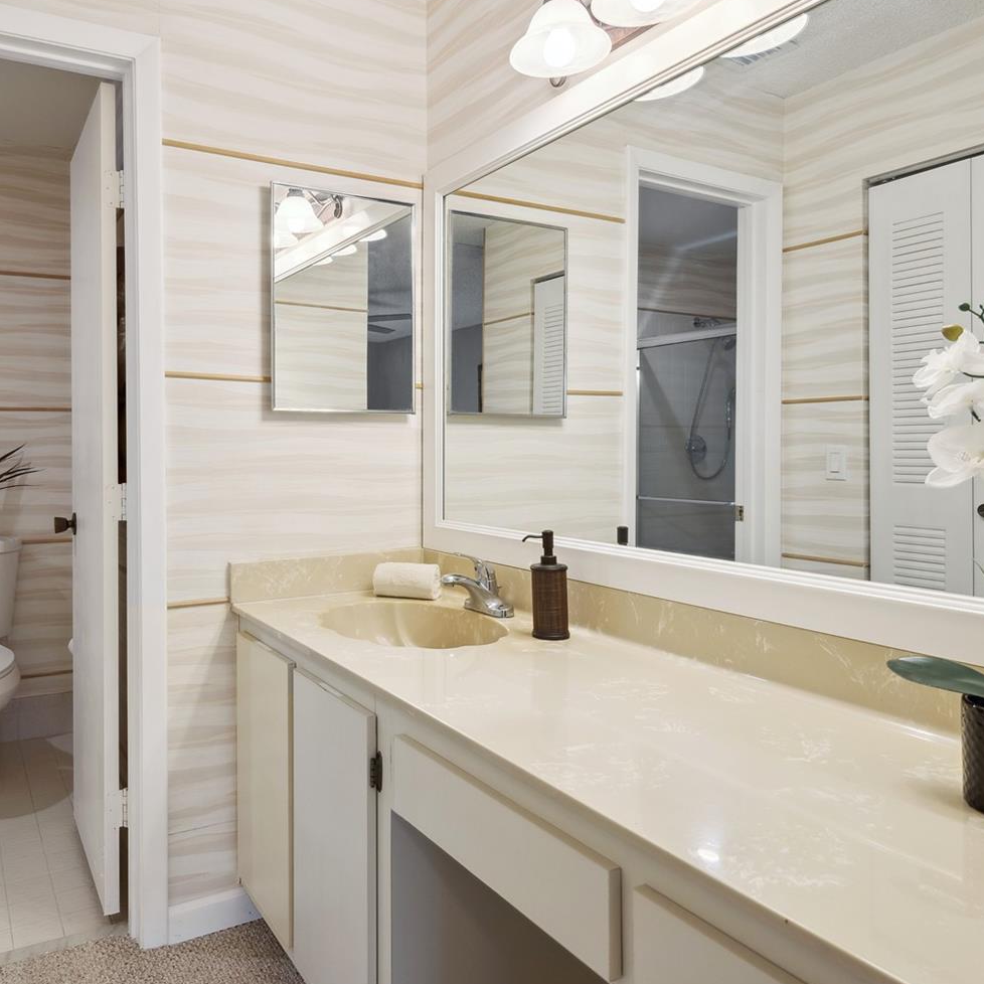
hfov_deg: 61.8
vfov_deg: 62.9
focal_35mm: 25
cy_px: 471
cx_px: 353
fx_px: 804
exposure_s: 1/80
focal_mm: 18
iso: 250
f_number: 8
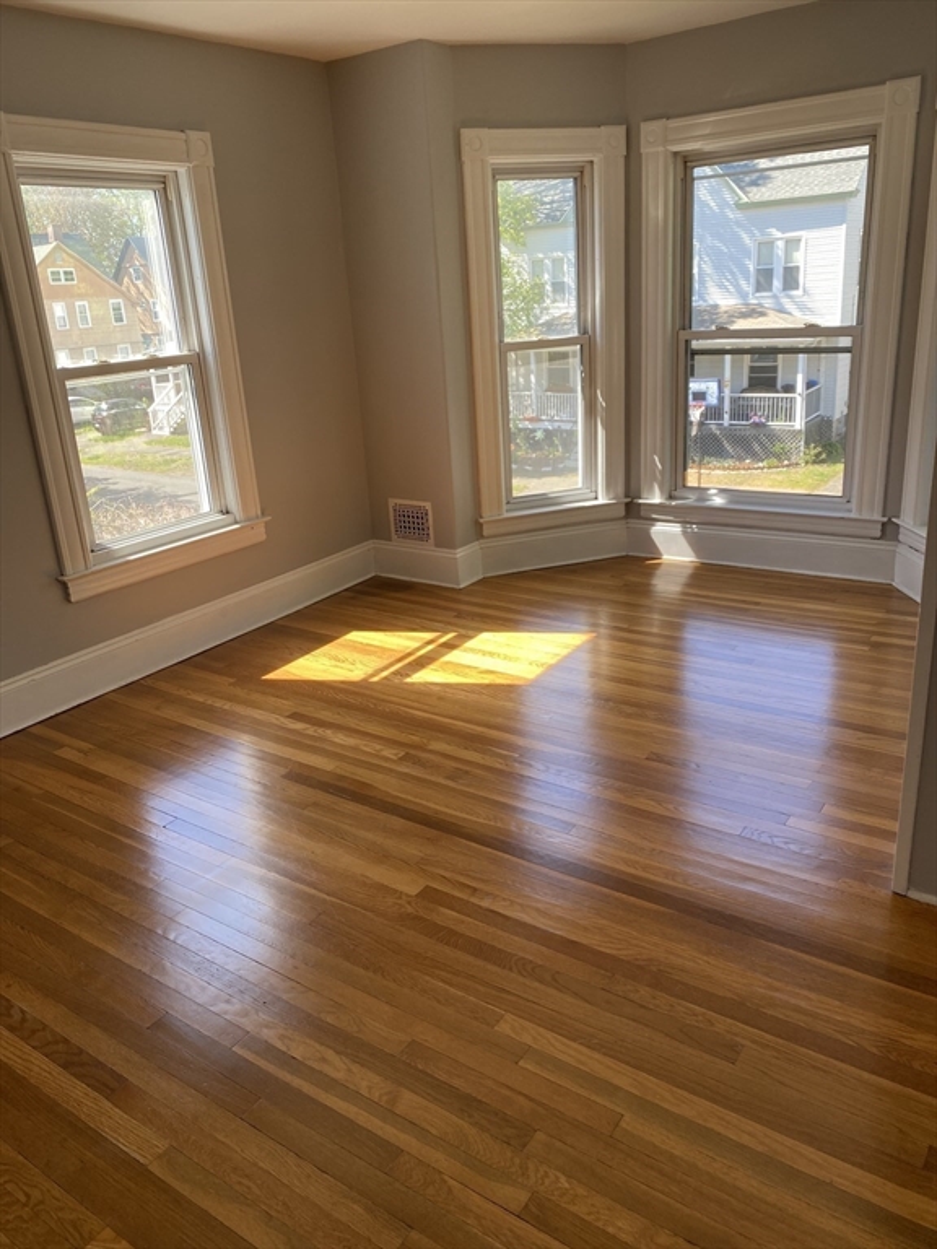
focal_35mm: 26
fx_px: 938
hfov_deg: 53.1
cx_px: 468
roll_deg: +3.2
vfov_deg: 67.3
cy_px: 624
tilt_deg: -18.6
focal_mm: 4.25
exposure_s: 1/122
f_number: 1.8
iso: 32
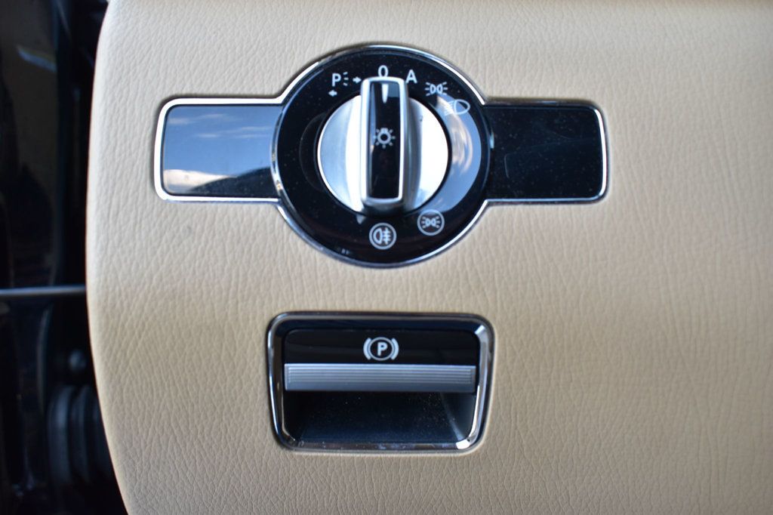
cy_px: 258
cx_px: 386
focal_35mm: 34
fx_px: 741
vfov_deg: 38.3
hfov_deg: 55.1
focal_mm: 23
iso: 400
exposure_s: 1/40
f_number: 7.1
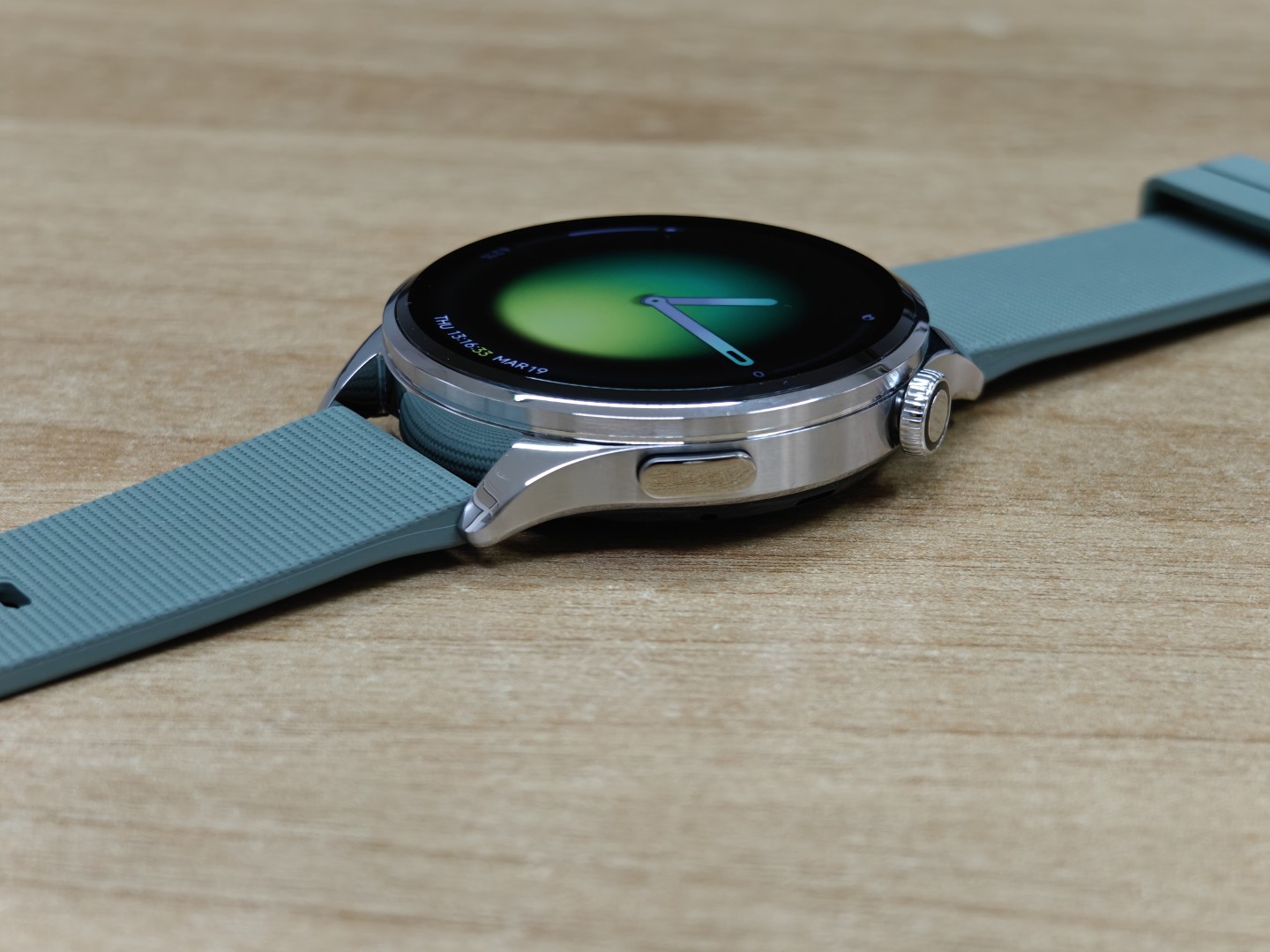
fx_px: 2568
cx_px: 635
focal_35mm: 70
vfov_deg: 21.0
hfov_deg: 27.8
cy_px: 476
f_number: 2.6
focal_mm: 13.3
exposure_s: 1/50
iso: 1000
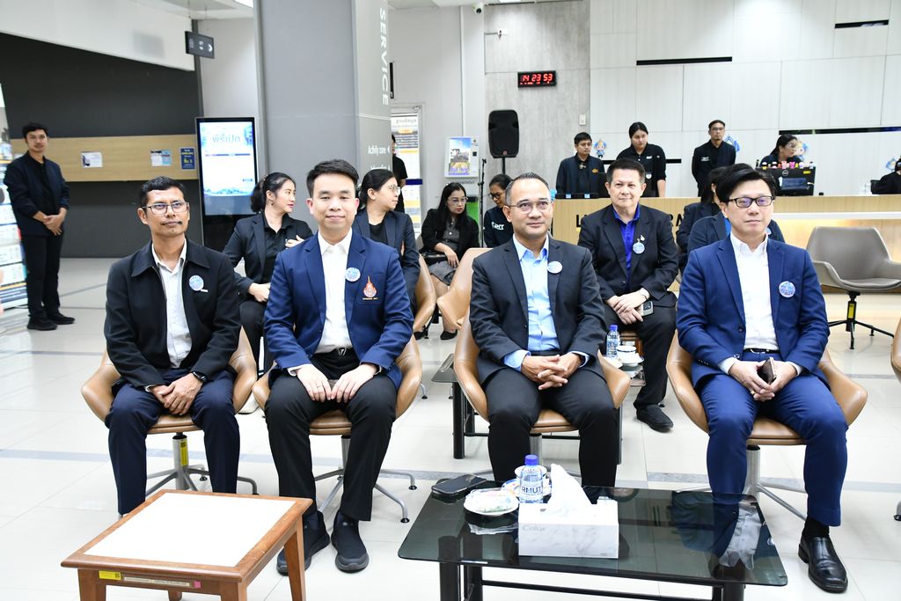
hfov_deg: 57.2
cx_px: 450
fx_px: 826
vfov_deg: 40.0
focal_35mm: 33
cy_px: 300
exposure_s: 1/125
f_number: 3.5
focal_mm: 22
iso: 2000
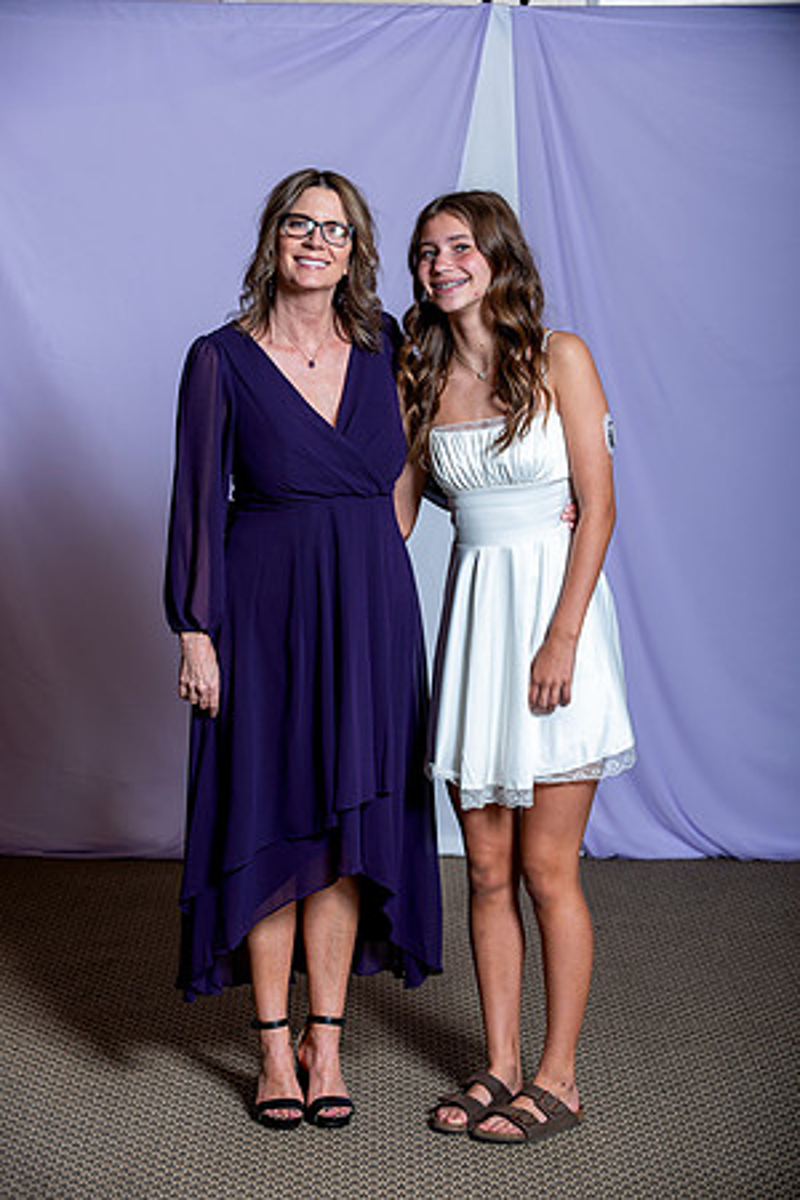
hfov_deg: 14.4
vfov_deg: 21.5
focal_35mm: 95
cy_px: 600
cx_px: 400
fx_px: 3166
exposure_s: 1/200
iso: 200
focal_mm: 95
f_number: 5.6
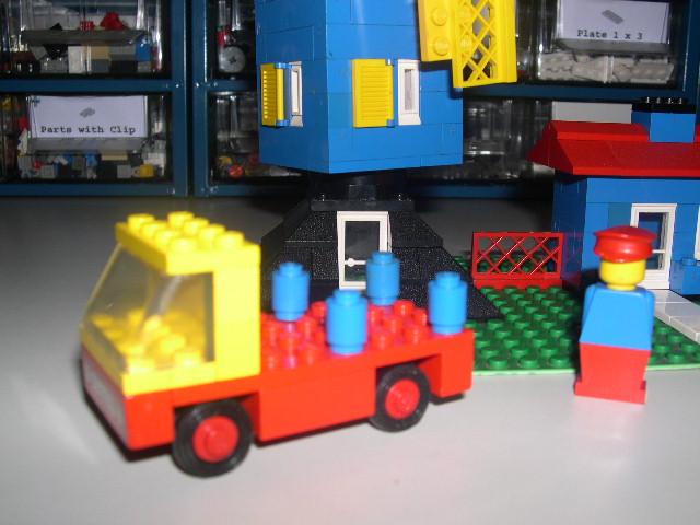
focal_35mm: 38
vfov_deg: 37.7
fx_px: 768
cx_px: 350
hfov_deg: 49.0
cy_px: 262
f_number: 7.6
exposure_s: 1/60
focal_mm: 8
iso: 100
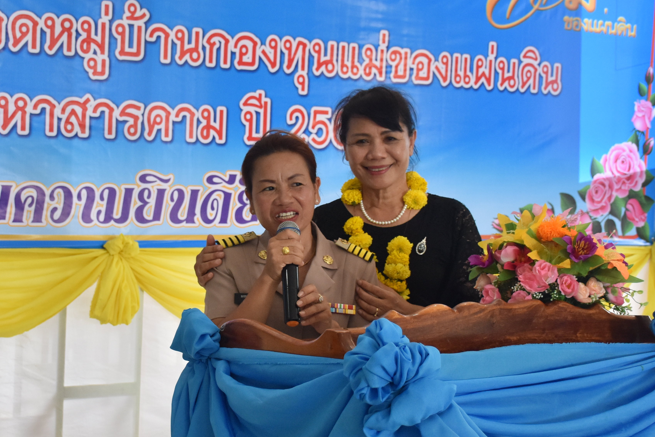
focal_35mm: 69
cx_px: 264
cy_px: 250
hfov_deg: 29.2
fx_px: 1255
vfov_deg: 19.7
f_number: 3.8
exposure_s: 1/60
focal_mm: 26
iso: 1000
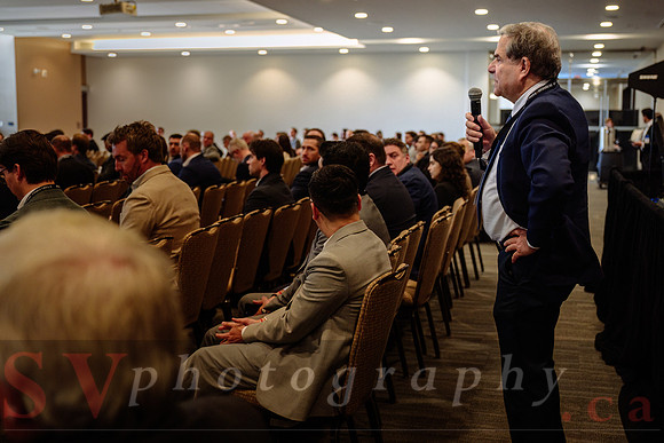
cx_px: 361
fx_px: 783
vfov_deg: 31.6
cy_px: 202
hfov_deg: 45.9
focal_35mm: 42
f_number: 2.8
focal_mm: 37
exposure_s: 1/200
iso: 1600
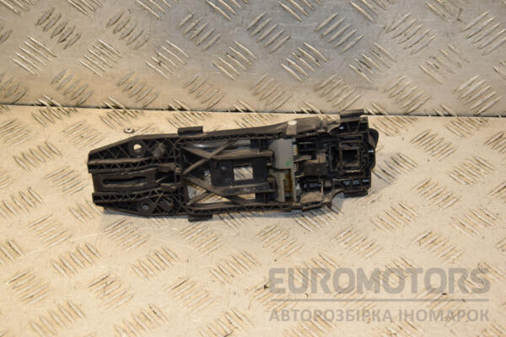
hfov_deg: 27.0
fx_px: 1054
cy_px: 168
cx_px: 253
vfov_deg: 18.2
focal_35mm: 75
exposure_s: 1/200
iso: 800
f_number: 7.1
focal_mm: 50
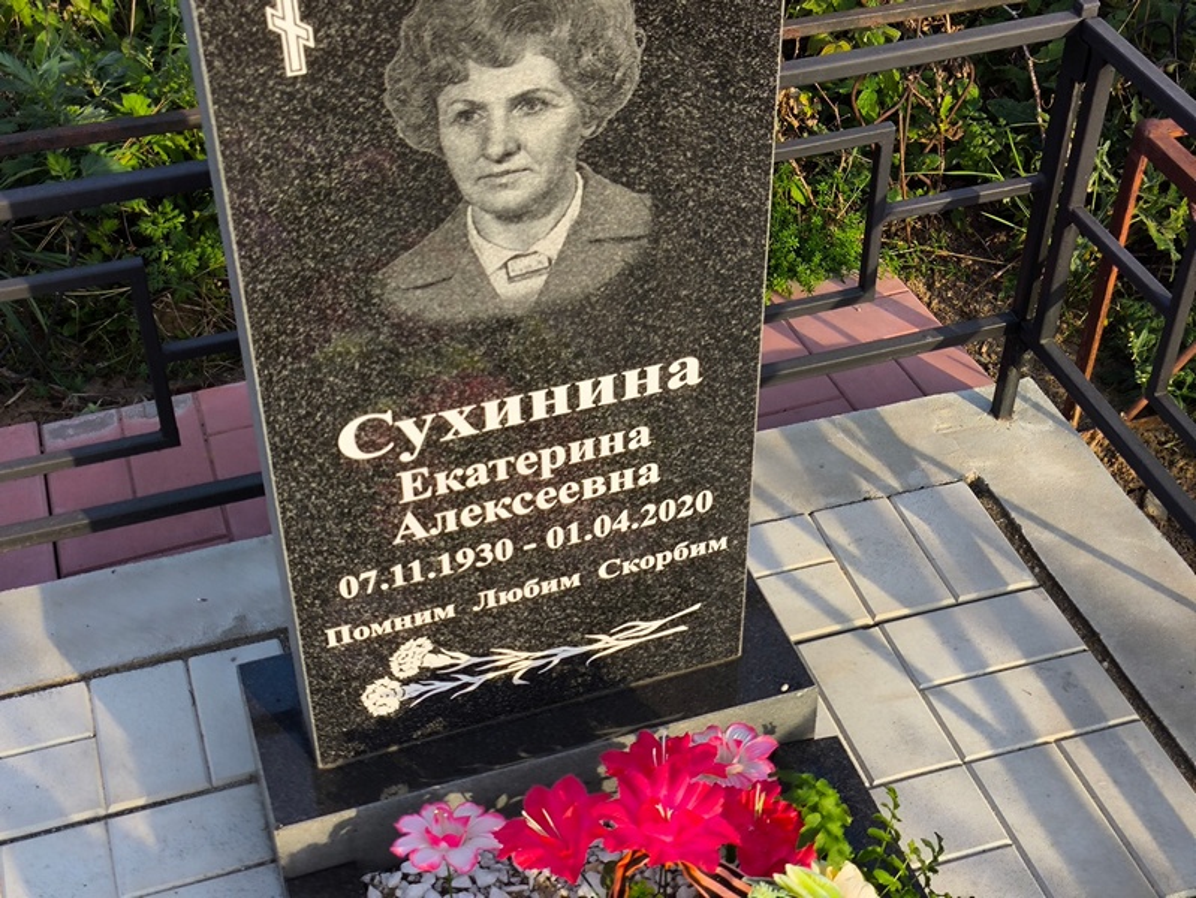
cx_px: 598
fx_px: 1728
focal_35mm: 50
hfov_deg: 38.2
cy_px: 449
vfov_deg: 29.1
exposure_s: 1/559
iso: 50
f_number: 1.7
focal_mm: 4.71
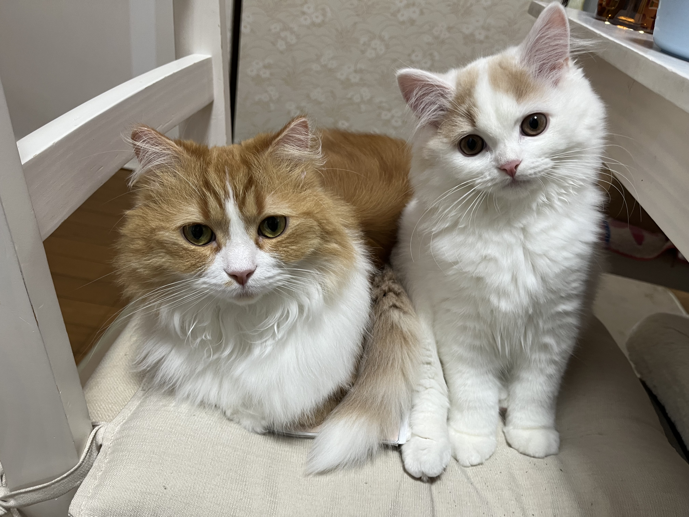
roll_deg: -11.5
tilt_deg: -31.2
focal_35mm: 26
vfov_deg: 53.1
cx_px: 344
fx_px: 518
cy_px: 258
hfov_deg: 67.3
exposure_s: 1/75
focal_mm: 5.1
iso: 100
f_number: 1.6
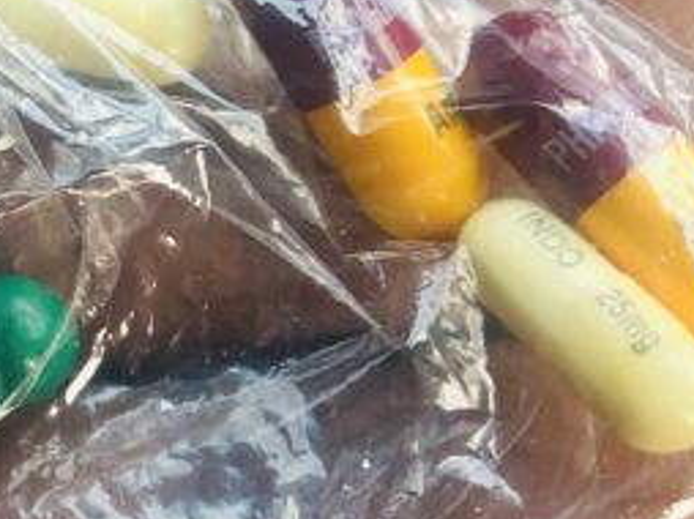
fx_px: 2263
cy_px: 265
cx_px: -410
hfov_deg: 15.7
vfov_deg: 13.1
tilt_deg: -77.7
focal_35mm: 113
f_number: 1.8
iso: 50
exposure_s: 1/120
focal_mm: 3.99
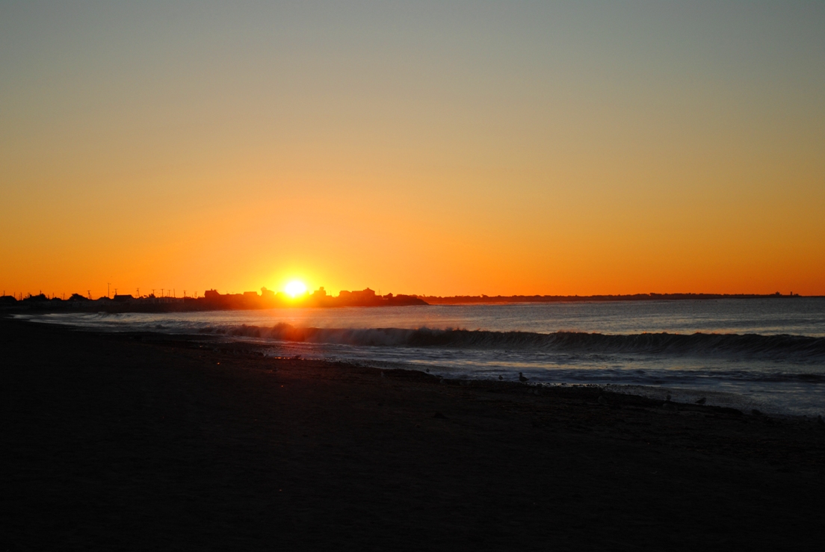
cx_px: 412
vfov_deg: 17.5
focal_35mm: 78
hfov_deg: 26.0
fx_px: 1790
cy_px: 276
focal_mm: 52
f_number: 5.6
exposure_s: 1/640
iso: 200
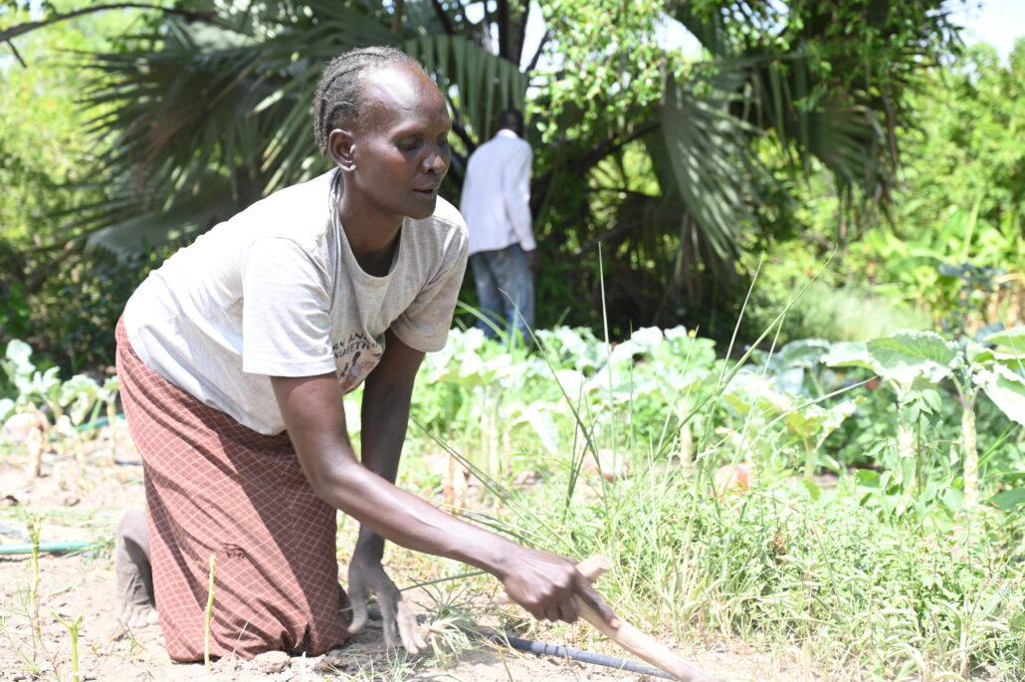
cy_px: 341
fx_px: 1565
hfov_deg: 36.3
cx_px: 512
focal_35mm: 55
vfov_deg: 24.6
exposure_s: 1/125
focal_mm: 55
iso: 100
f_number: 5.6
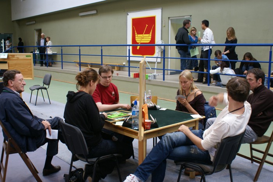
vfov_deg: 34.3
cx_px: 136
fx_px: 296
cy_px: 91
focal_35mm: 39
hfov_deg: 49.5
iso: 200
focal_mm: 26
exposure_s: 1/25
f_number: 5.6
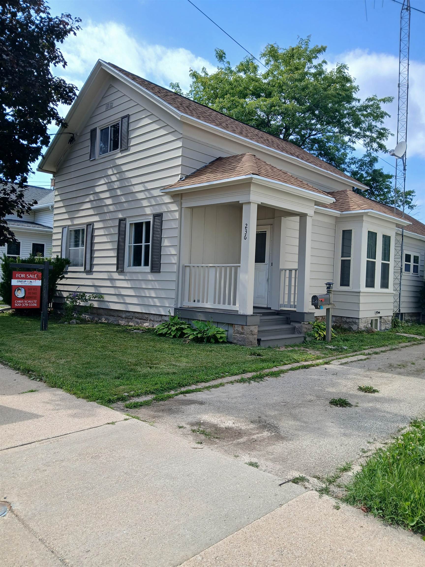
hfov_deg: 53.1
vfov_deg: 67.3
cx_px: 212
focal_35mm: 26
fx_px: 426
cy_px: 284
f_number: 1.8
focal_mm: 3.98
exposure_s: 1/507
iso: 20
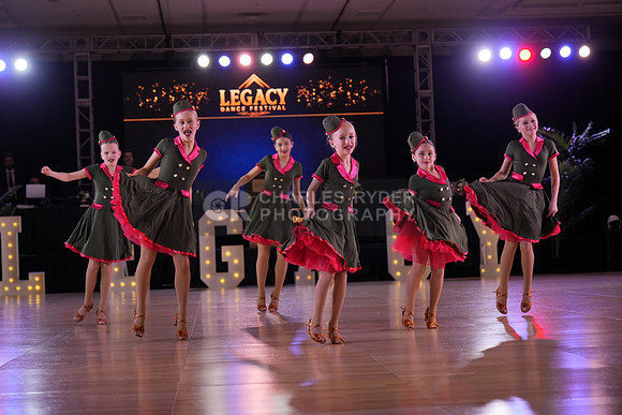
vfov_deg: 19.5
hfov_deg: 28.8
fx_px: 1210
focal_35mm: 70
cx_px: 311
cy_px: 208
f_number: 3.5
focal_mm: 70
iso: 1000
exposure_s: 1/500
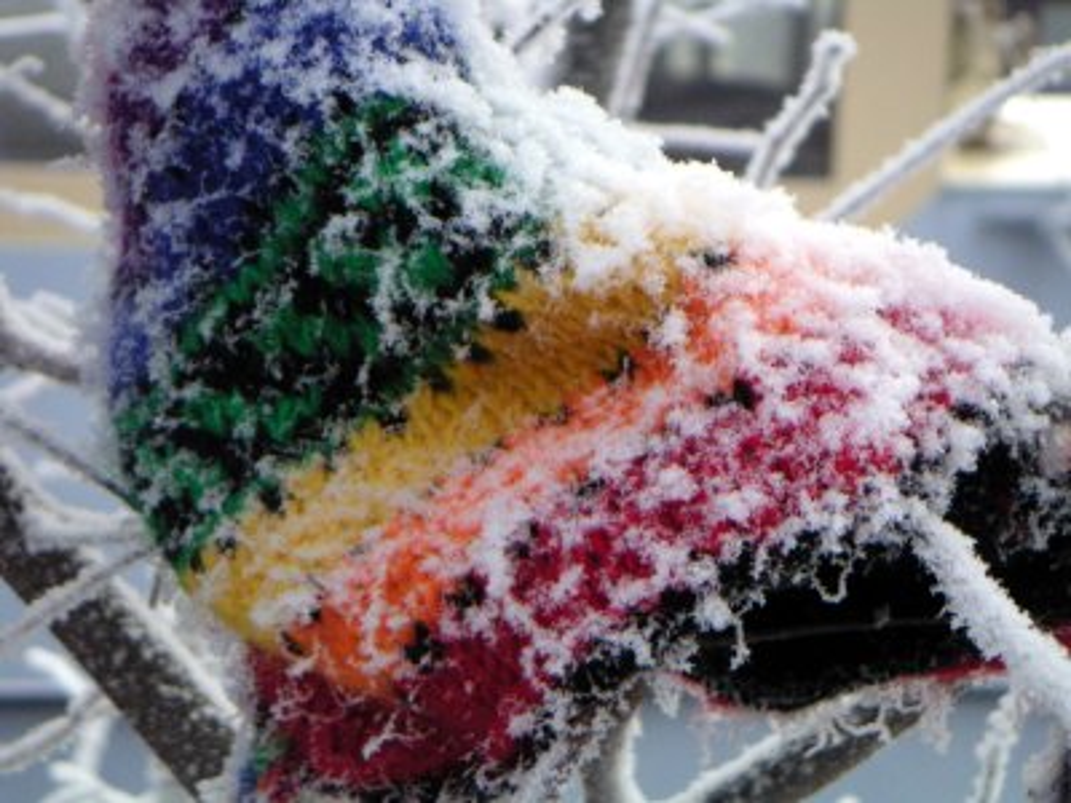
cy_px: 402
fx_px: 3434
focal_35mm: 111
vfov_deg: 13.3
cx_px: 536
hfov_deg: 17.7
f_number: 3.6
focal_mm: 17.1
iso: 200
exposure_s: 1/125
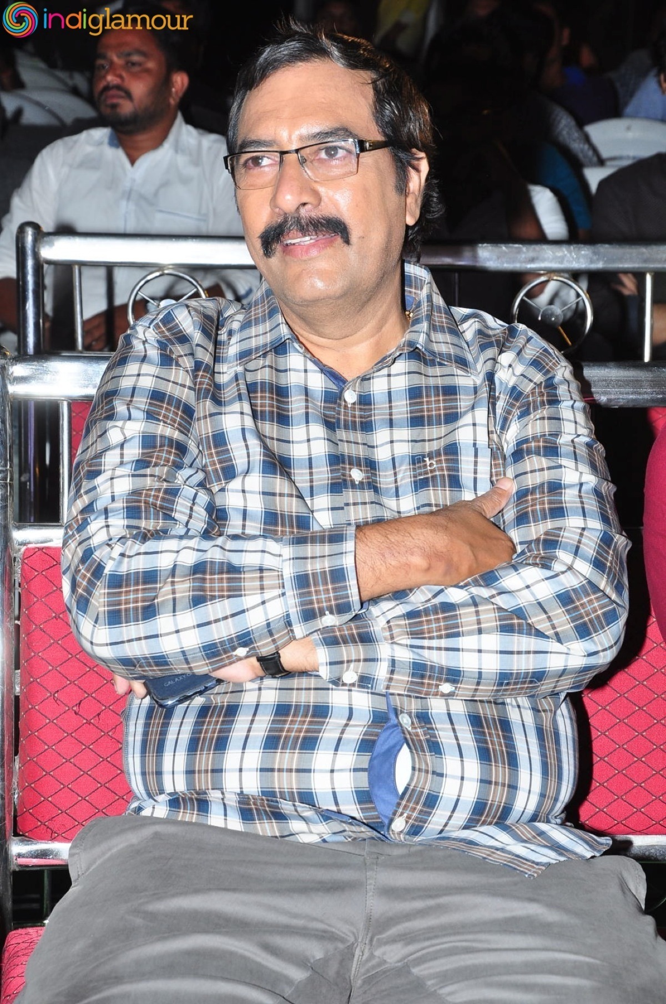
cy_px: 502
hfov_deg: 13.8
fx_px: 2755
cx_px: 333
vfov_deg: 20.6
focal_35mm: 99
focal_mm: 66
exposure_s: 1/125
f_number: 9
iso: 400
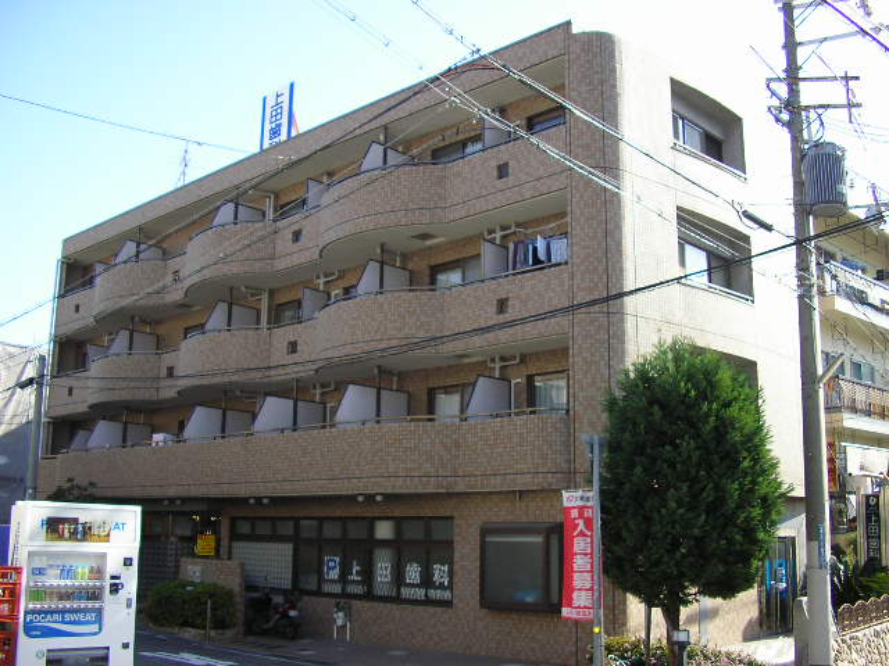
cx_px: 444
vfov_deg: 37.7
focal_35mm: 38
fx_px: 976
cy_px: 333
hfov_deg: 49.0
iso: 71
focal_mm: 5.8
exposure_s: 1/375
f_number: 2.9
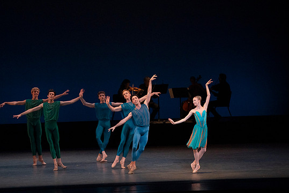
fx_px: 1598
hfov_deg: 10.3
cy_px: 97
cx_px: 139
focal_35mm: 199
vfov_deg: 6.9
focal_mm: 185
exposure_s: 1/400
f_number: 7.1
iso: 8000
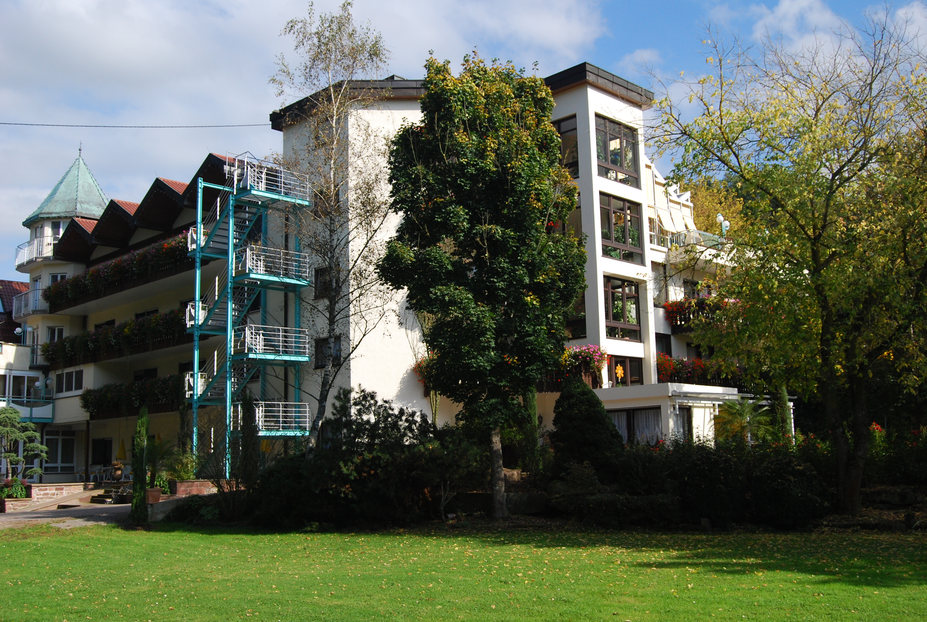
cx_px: 464
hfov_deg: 53.0
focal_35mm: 36
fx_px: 929
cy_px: 311
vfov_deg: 37.0
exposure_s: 1/250
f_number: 8
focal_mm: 24
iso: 400
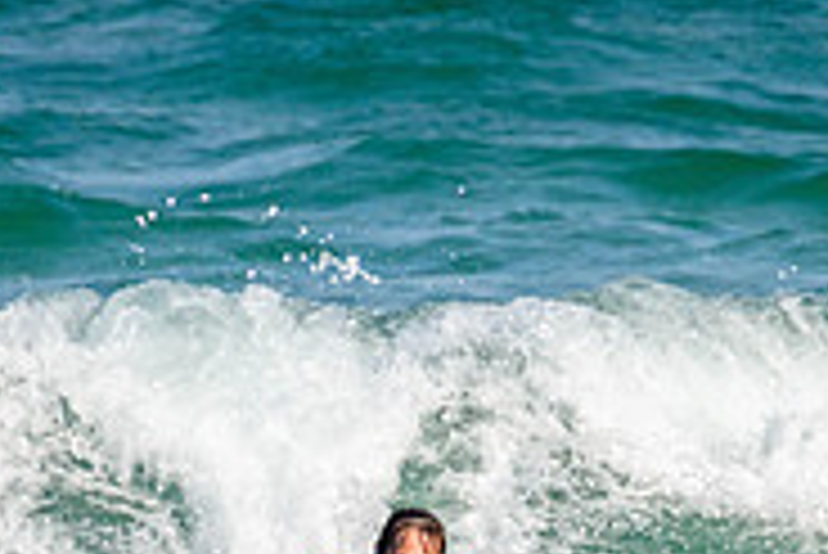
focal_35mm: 2517
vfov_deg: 0.5
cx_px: 450
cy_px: 651
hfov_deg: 0.8
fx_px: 57935
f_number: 11
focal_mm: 800
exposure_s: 1/2000
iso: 1100
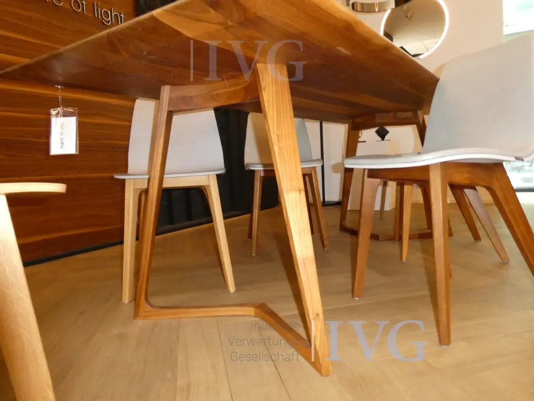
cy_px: 200
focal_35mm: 24
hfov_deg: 71.6
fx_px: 370
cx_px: 267
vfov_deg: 56.8
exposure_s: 1/60
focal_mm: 4.3
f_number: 3.3
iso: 800
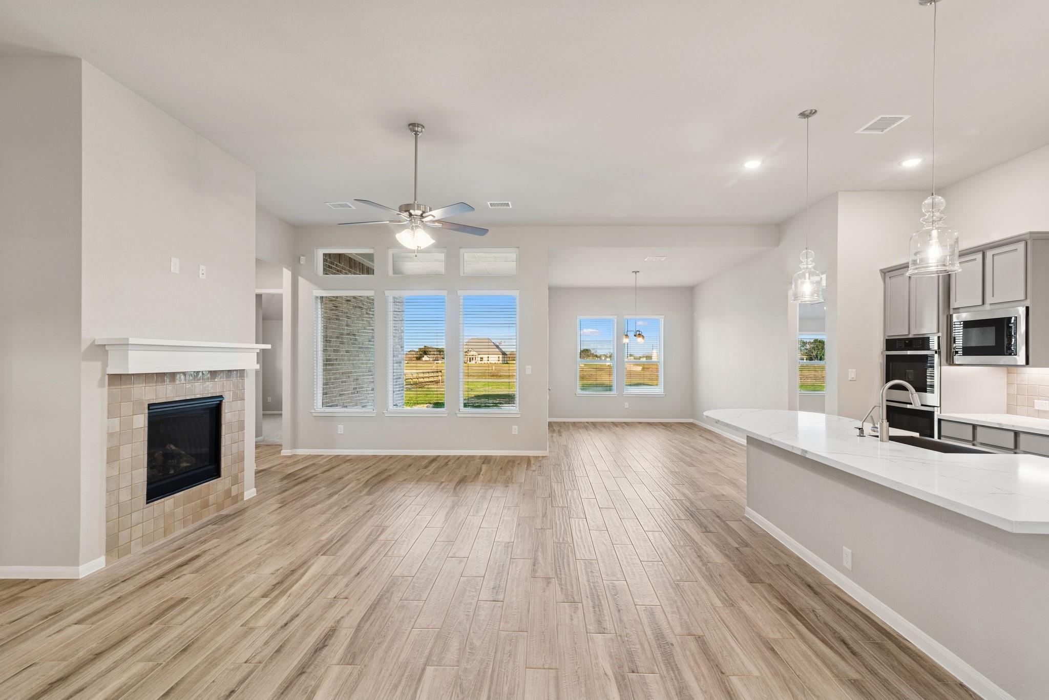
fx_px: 466
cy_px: 350
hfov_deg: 96.7
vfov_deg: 73.8
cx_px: 524
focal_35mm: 16
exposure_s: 1/6
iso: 100
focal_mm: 16
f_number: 9
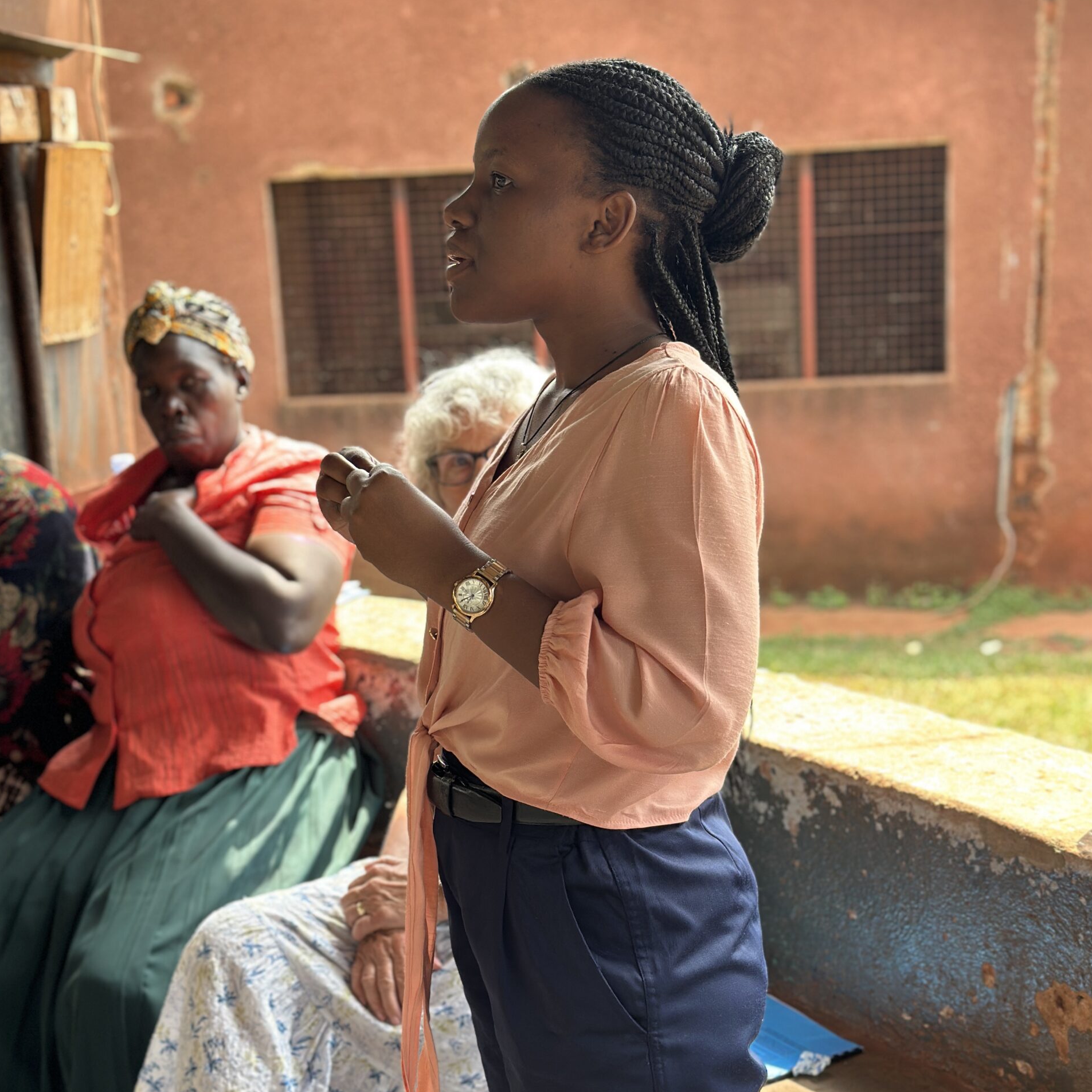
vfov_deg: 30.0
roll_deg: +2.3
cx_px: 548
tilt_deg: -10.7
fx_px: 2034
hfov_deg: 30.0
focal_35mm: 57
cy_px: 611
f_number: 1.78
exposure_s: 1/351
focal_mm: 6.86
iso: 80
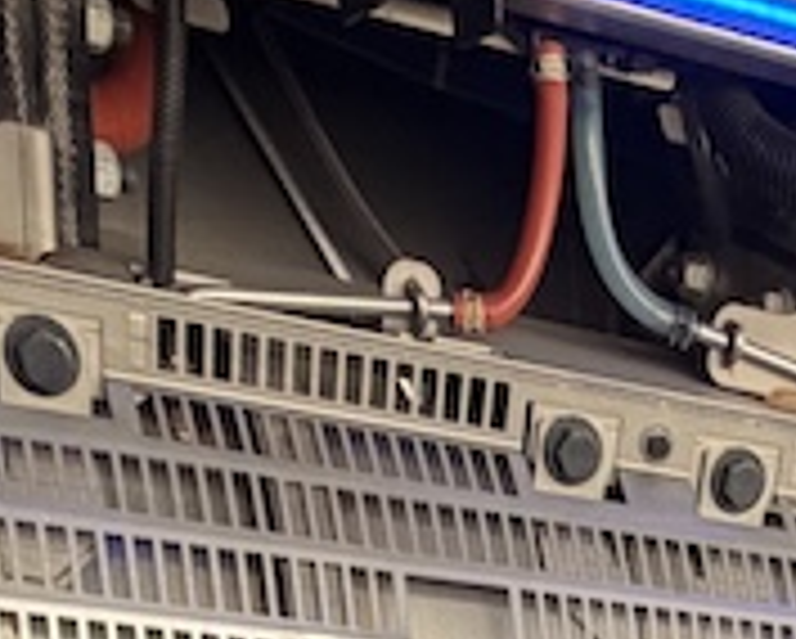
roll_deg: +1.8
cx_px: 859
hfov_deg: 23.3
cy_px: 1580
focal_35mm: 77
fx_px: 1816
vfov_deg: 13.6
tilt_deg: -18.6
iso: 250
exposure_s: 1/100
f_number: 2.2
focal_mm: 2.22
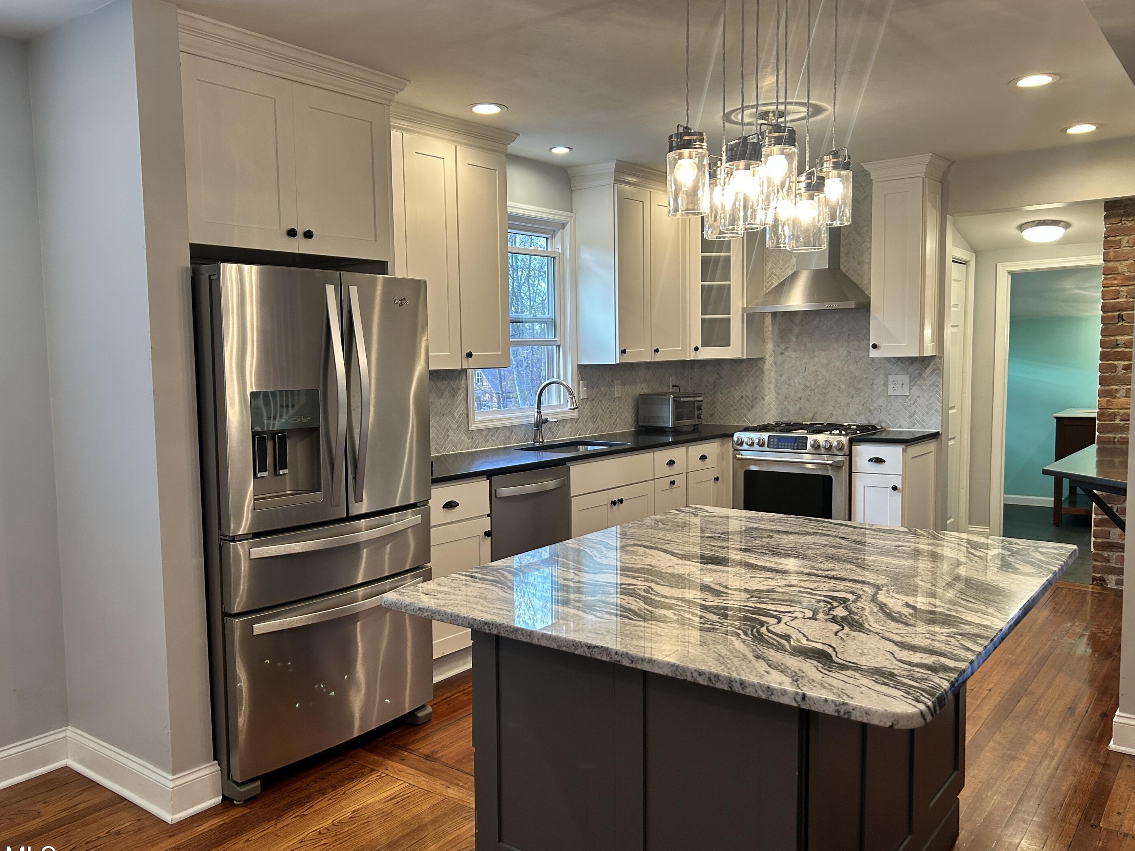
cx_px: 532
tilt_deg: -5.5
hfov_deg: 63.4
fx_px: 918
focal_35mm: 28
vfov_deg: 49.7
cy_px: 440
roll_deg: +1.1
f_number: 1.5
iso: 125
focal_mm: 5.7
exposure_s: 1/120
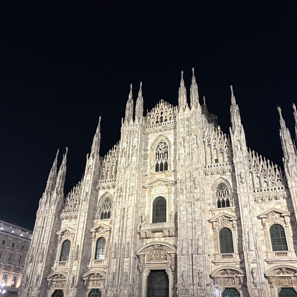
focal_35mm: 31
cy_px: 147
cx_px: 157
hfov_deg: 52.5
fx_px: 301
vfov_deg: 52.5
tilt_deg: +30.1
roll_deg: -2.3
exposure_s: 1/50
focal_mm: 5.96
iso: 500
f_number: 1.6
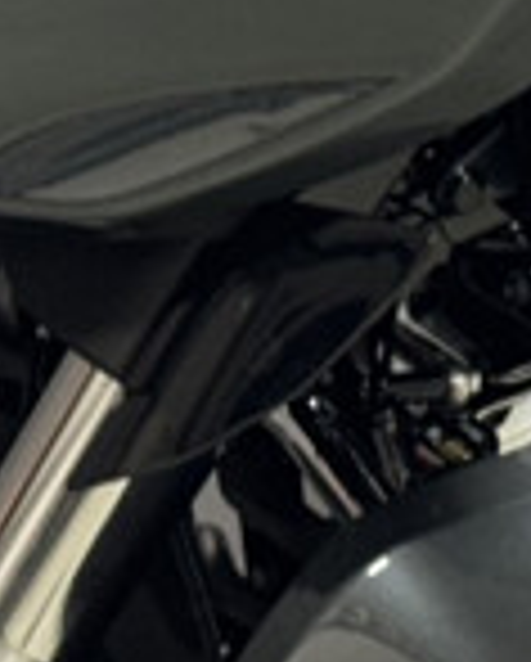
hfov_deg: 4.5
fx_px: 6646
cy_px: 72
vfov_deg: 5.7
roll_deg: +0.4
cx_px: 1064
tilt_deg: -8.2
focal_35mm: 339
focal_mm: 6.76
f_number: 1.78
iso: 200
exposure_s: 1/40
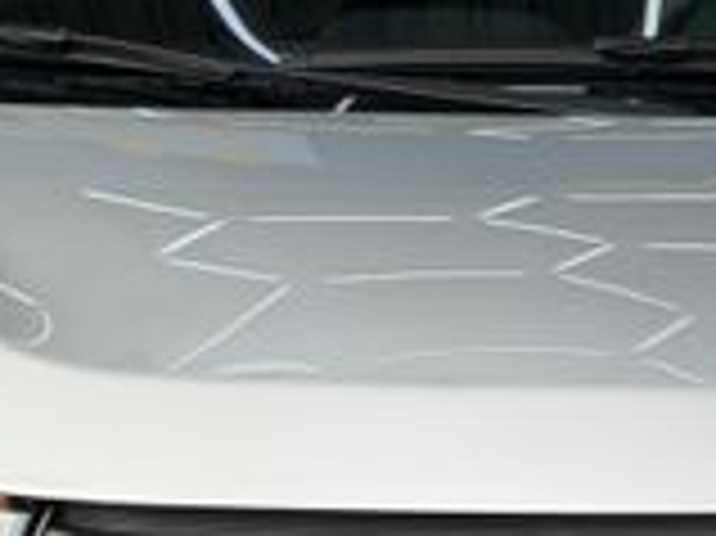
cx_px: 558
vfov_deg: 6.4
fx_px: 4795
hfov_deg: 8.5
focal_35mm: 232
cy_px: 351
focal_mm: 6.76
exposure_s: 1/1242
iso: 64
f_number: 1.78
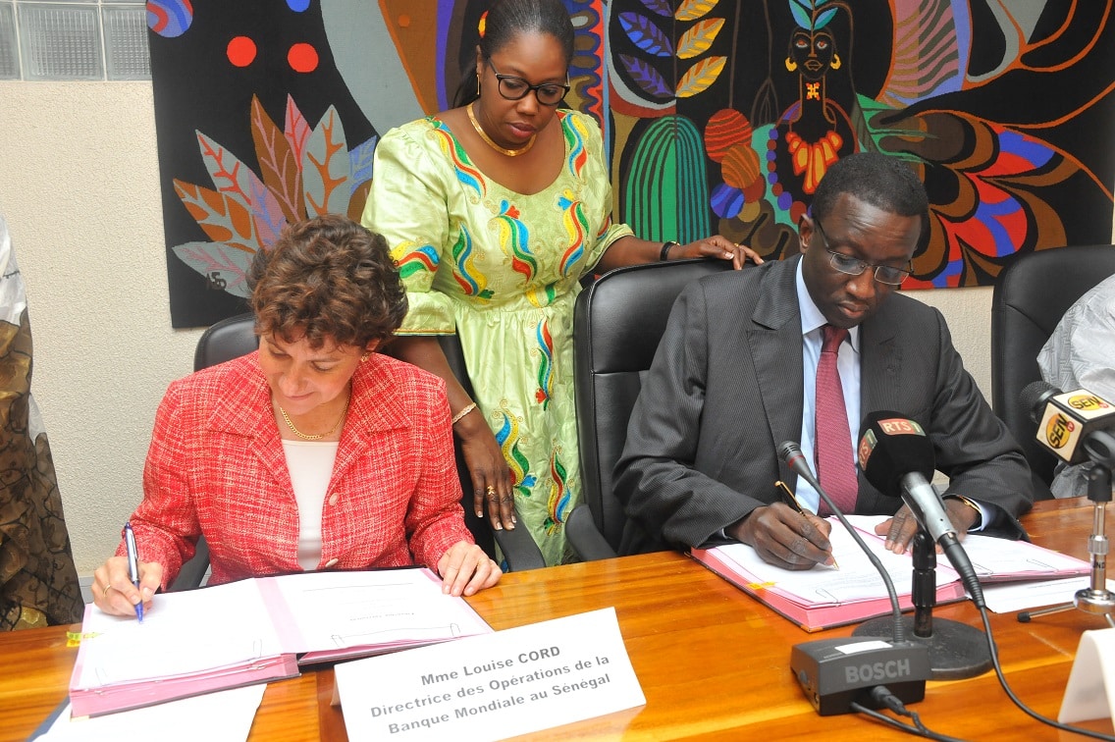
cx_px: 558
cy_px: 371
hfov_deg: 58.7
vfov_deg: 41.1
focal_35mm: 32
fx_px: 990
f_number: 8
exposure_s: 1/100
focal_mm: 32
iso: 1600
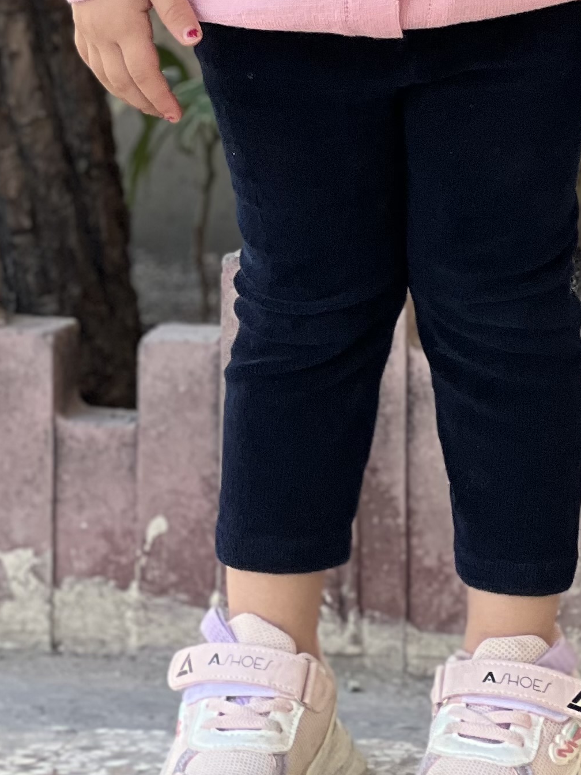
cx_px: 187
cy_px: -308
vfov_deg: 8.4
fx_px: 5170
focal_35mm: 231
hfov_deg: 6.4
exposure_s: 1/121
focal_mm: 9
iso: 40
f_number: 2.8
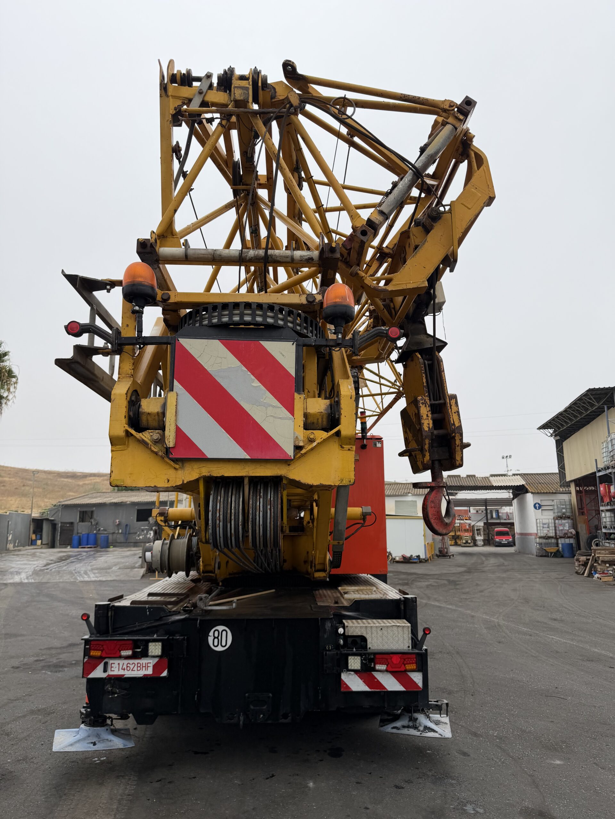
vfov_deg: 71.6
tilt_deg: +11.8
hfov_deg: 56.8
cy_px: 410
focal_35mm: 24
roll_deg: +1.1
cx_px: 308
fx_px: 569
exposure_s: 1/1250
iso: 80
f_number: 1.78
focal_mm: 6.76
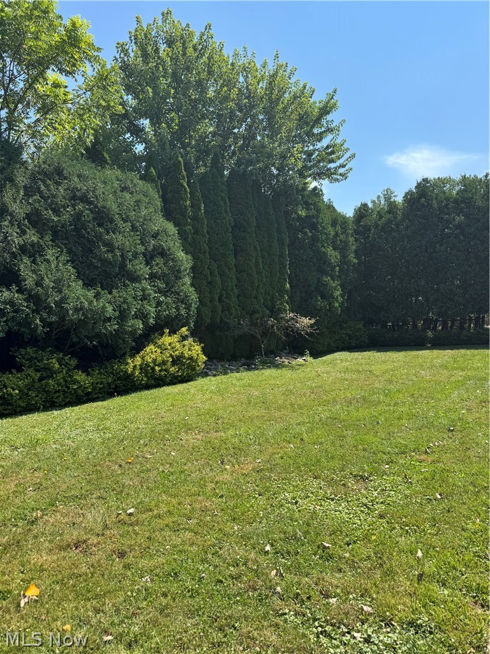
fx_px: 453
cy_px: 327
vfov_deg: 71.6
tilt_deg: -0.3
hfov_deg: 56.8
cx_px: 245
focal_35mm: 24
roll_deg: +2.2
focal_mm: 6.76
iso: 80
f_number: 1.78
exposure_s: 1/2604
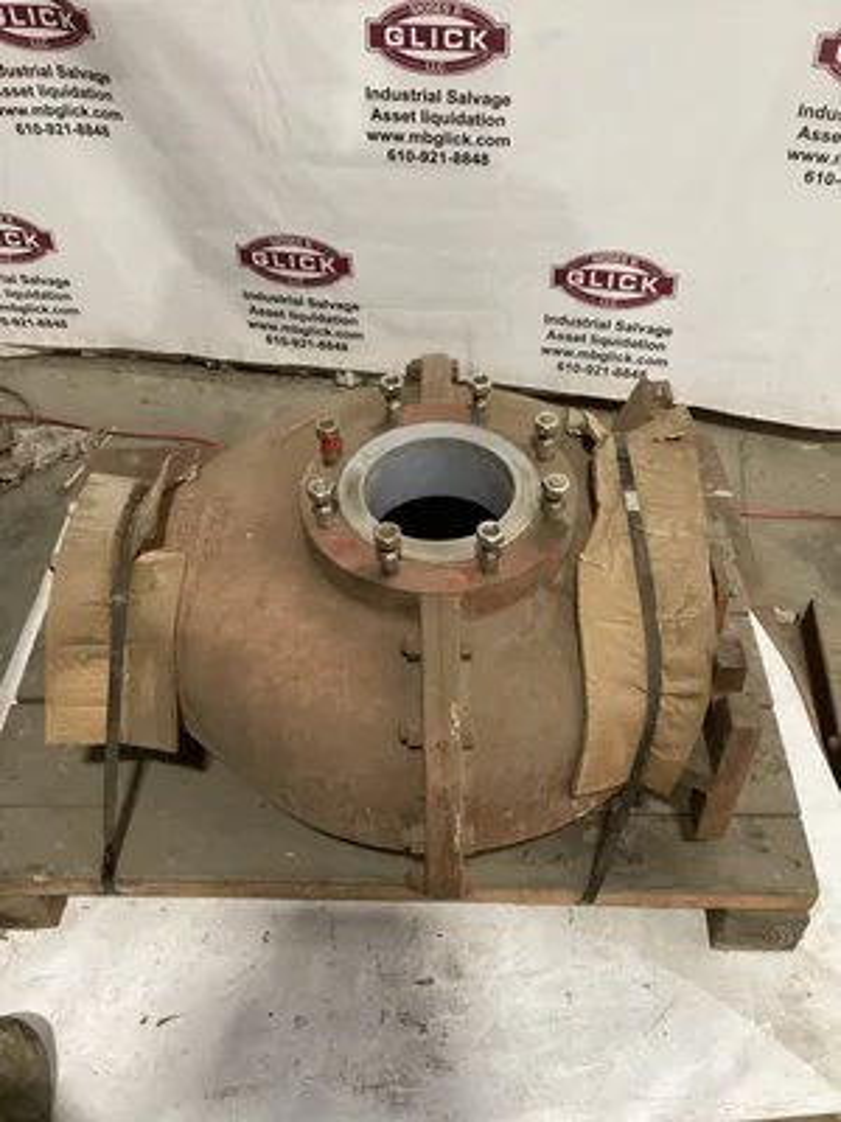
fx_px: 1004
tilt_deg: -46.8
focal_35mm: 31
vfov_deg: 58.4
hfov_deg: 45.4
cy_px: 561
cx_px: 420
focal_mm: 3.3
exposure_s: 1/50
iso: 320
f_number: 2.4
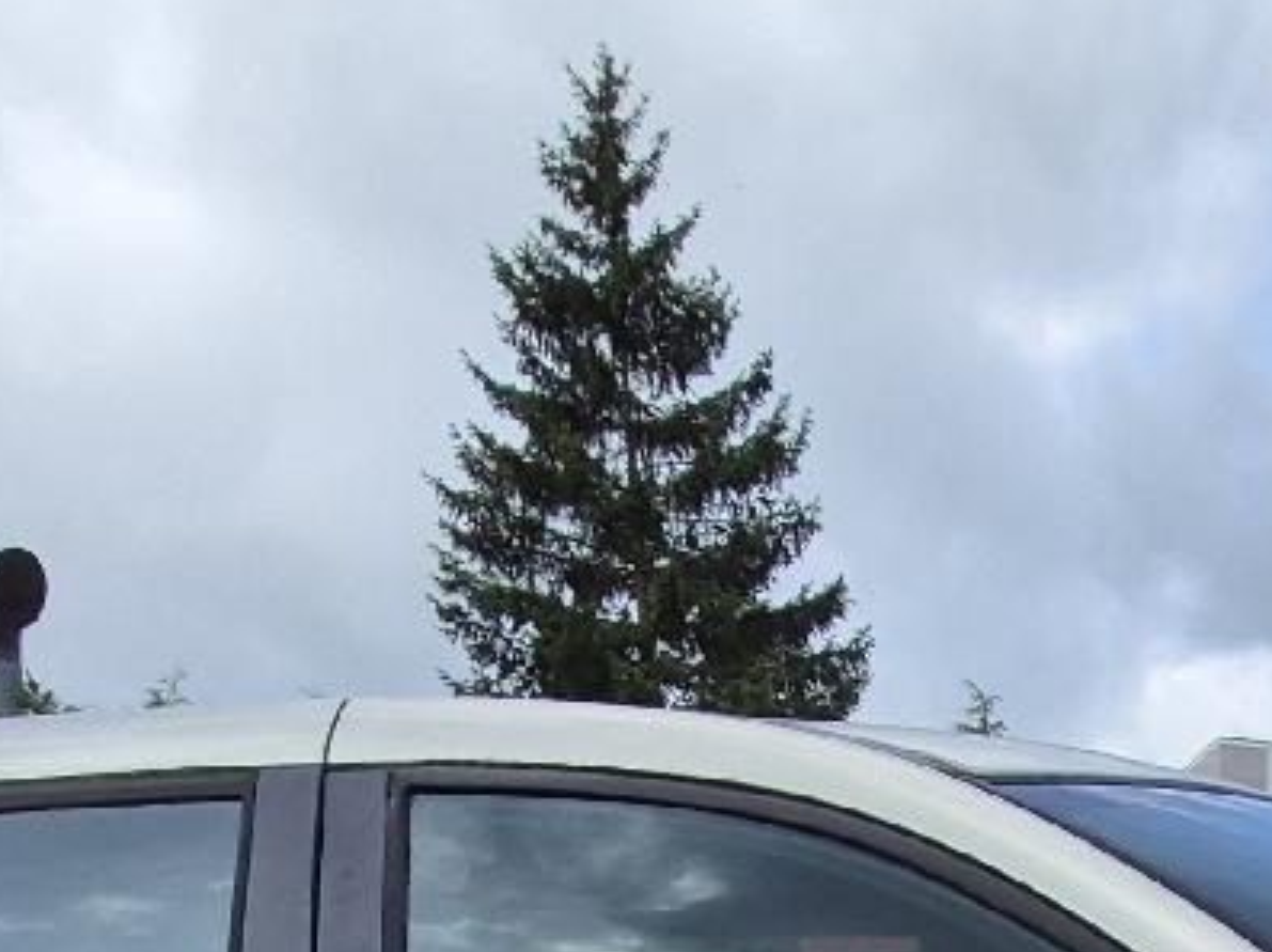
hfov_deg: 31.4
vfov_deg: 17.5
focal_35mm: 59
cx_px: 1118
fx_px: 2166
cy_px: 1920
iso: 40
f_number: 2.2
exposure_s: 1/1667
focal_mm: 1.74
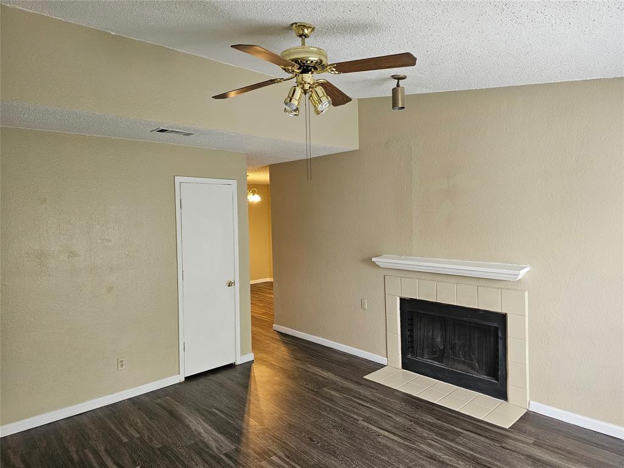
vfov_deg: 58.9
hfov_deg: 73.9
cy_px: 234
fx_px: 415
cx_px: 312
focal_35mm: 23
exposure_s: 1/120
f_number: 1.7
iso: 400
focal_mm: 6.3
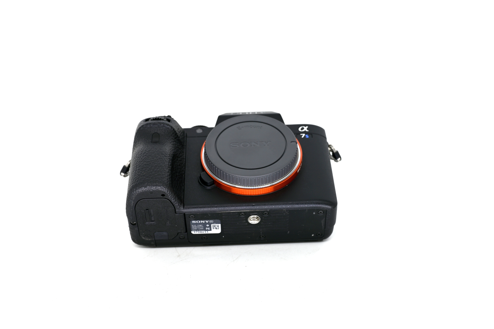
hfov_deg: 39.6
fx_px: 686
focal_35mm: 50
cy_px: 164
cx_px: 247
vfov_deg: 27.0
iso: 100
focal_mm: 50
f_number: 8
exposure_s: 1/60
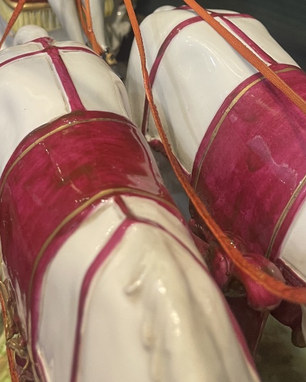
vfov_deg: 32.3
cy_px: -9
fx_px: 600
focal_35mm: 53
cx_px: 138
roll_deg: -5.0
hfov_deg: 28.6
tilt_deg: -20.8
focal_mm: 4.2
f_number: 1.6
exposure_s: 1/50
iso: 125
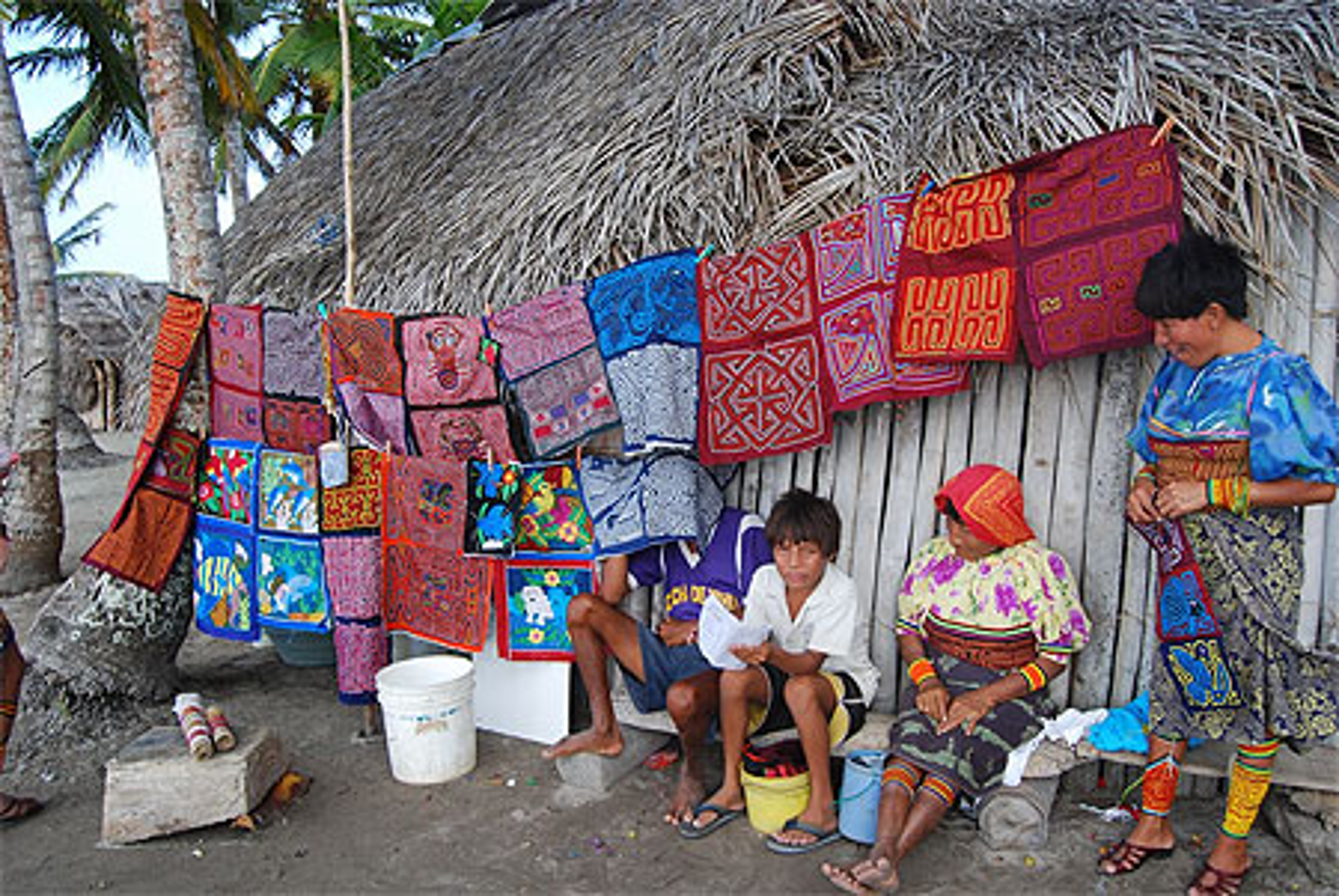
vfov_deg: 43.7
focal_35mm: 30
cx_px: 670
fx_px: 1117
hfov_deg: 61.9
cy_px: 448
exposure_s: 1/125
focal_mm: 20
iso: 100
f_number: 5.6
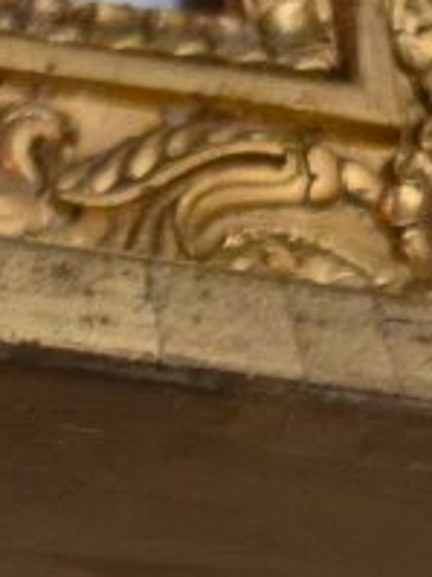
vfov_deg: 12.4
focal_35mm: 139
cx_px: -562
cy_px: 1186
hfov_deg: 9.6
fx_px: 2315
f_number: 1.8
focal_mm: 5.4
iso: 800
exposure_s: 1/50
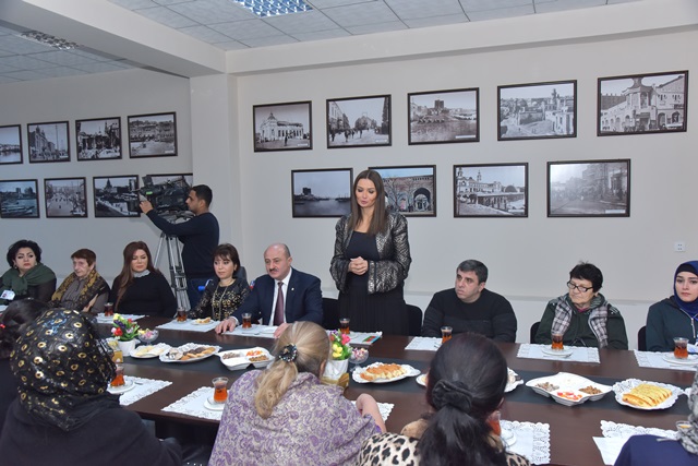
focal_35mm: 30
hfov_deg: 61.9
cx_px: 349
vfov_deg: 43.6
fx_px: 582
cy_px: 233
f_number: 6.3
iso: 1250
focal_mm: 30
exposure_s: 1/160
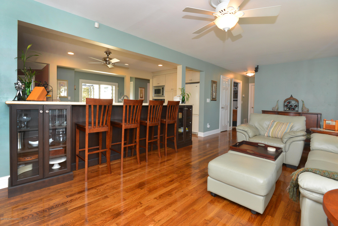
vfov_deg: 73.8
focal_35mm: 16
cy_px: 113
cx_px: 169
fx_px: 150
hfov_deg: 96.7
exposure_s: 1/60
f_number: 7.1
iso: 800
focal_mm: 16
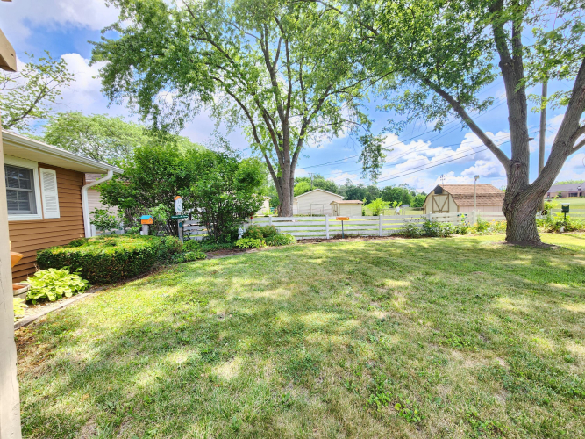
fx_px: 220
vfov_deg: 89.9
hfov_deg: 106.2
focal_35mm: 13
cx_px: 292
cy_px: 220
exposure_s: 1/205
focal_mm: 2.2
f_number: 2.2
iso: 50
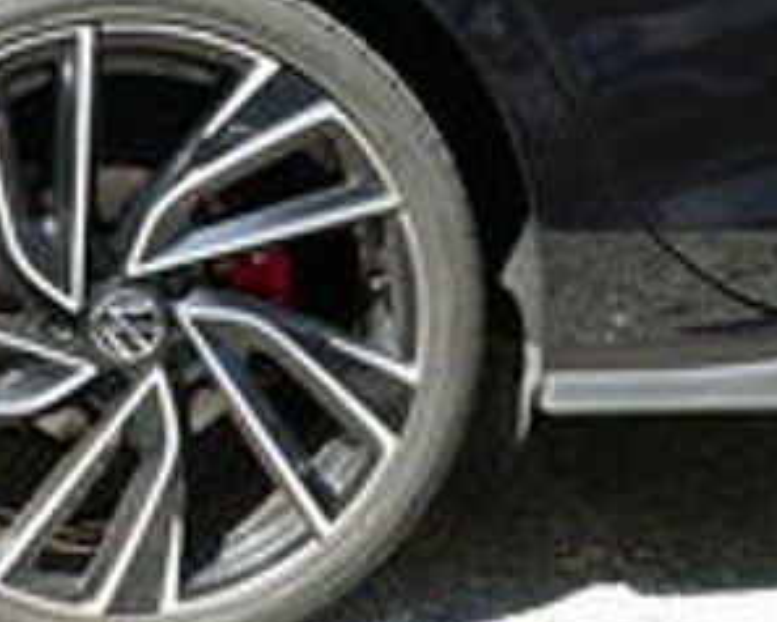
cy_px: 304
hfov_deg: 31.3
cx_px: 178
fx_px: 1358
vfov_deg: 25.8
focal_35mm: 59
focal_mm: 14.24
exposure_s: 1/320
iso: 125
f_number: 3.1
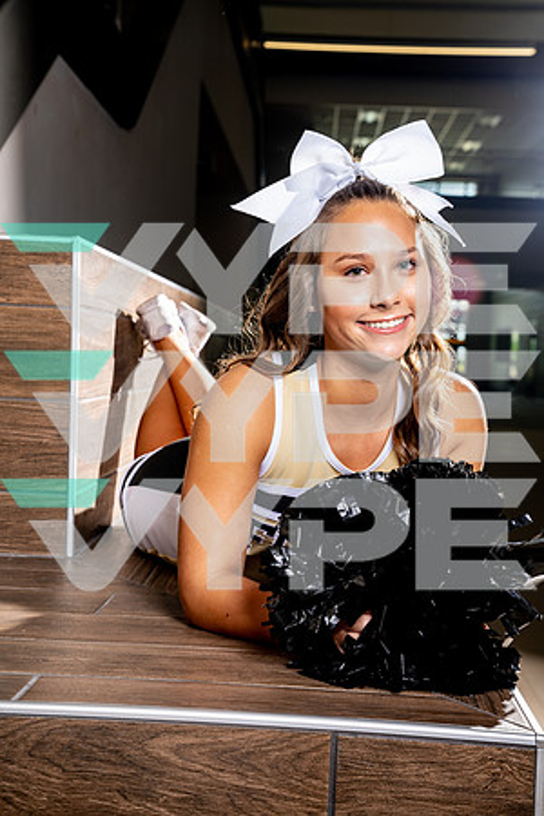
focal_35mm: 52
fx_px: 1179
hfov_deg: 26.0
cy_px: 408
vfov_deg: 38.2
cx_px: 272
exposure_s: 1/200
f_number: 6.3
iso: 200
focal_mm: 52
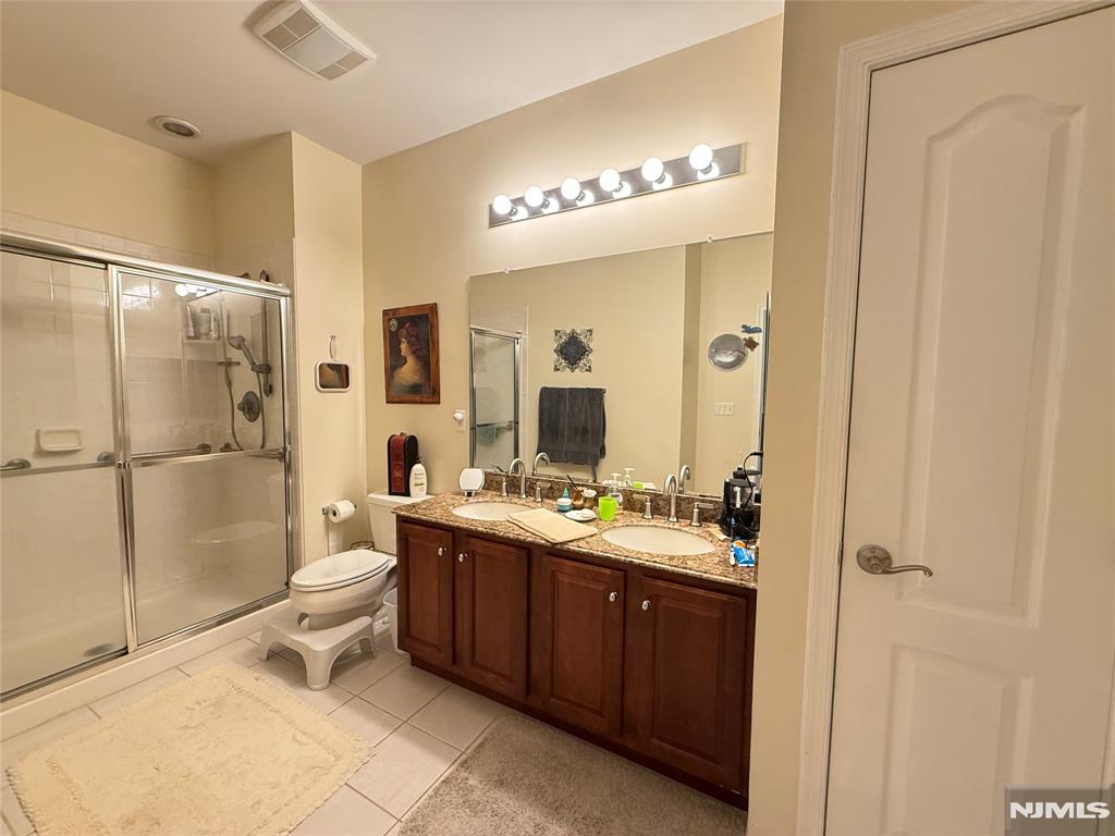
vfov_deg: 85.7
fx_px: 451
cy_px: 418
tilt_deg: -3.5
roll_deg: -0.8
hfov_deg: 102.1
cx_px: 558
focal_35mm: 14
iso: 400
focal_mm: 2.22
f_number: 2.2
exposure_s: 1/60
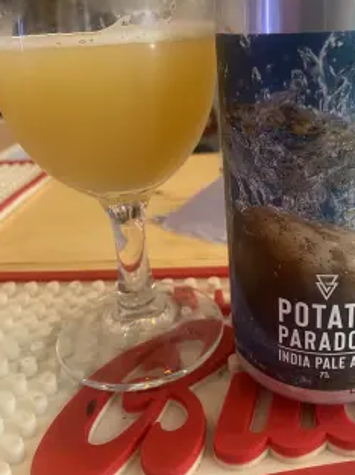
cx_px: 221
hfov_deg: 43.7
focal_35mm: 32
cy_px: 182
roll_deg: +2.8
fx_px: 438
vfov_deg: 56.3
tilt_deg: -15.5
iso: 200
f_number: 1.8
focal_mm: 4.25
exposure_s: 1/50
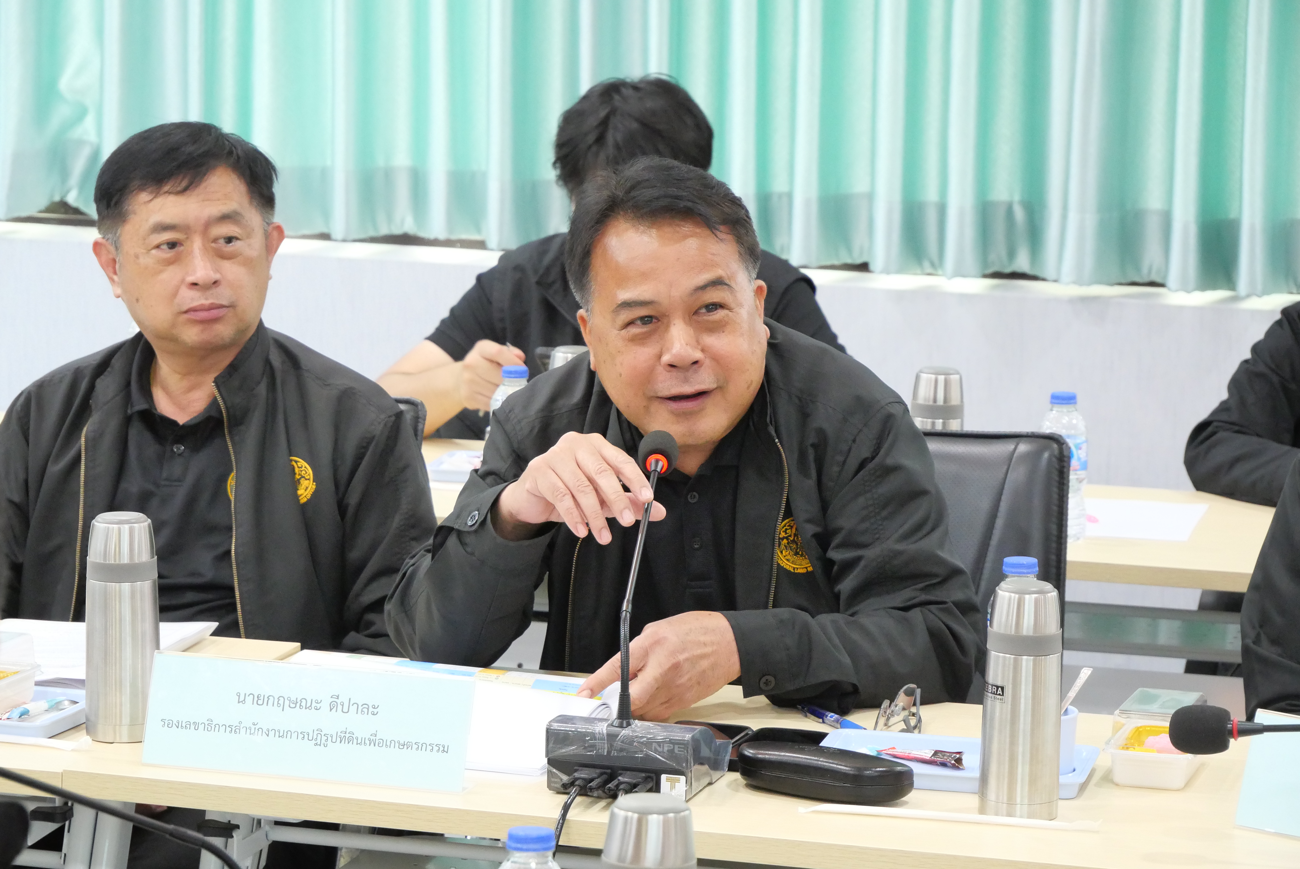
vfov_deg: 11.1
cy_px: 434
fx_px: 4480
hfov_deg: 16.5
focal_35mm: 124
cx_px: 650
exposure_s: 1/40
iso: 3200
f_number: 5.6
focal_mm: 60
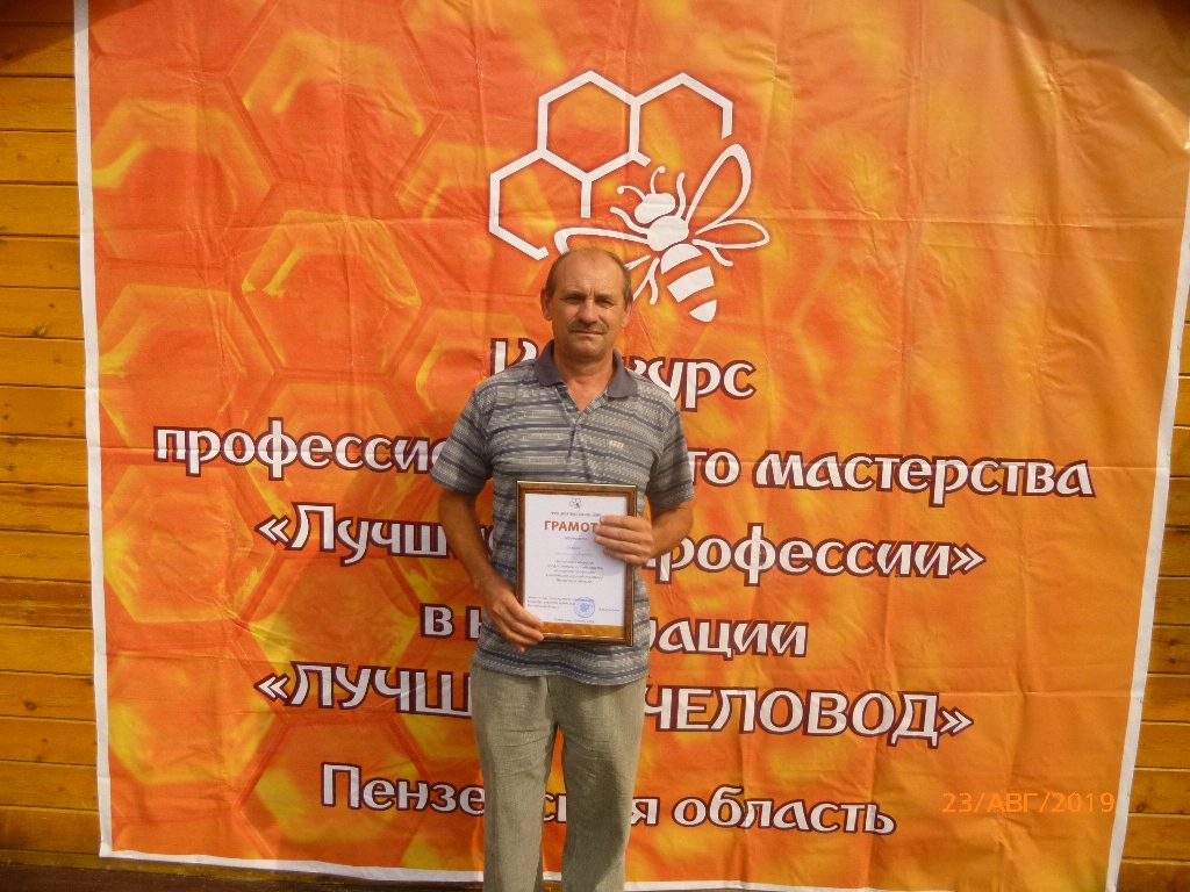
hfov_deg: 69.4
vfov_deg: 54.9
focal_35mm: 25
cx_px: 595
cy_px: 446
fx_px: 859
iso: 100
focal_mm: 4.5
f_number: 3.1
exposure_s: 1/800
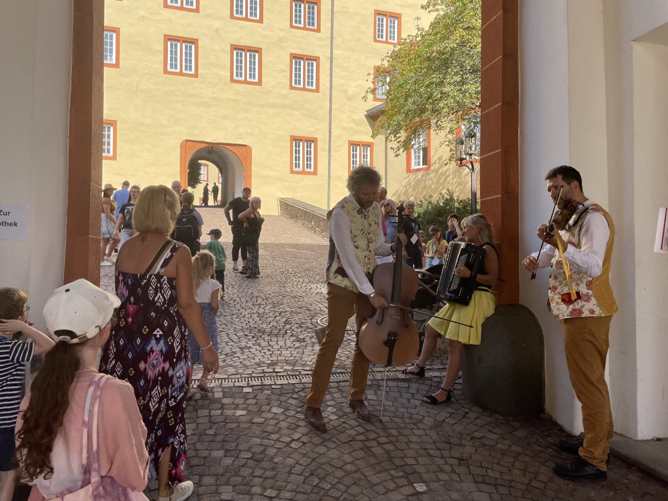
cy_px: 250
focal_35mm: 26
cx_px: 334
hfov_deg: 67.3
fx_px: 502
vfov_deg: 53.1
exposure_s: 1/1531
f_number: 1.6
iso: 32
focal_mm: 4.2
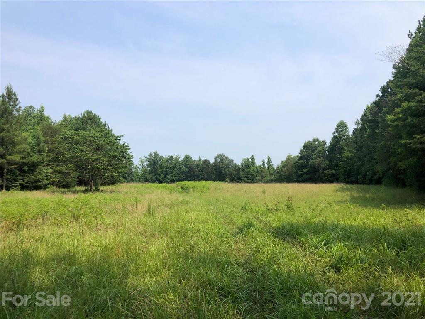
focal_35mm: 28
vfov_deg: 49.7
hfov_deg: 63.4
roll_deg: +0.6
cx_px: 212
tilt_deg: +4.7
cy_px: 160
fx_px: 344
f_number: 1.8
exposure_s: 1/2525
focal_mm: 3.99
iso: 20
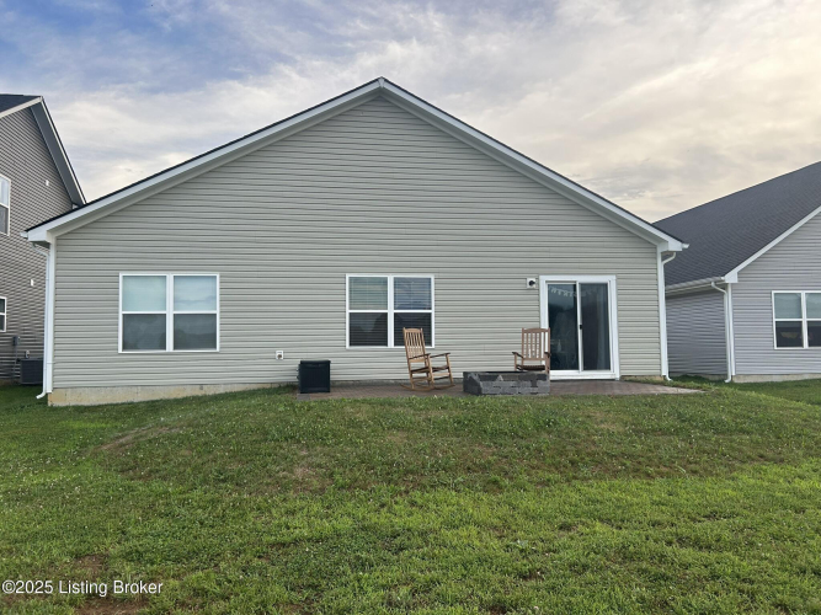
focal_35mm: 26
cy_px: 308
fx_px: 617
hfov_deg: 67.3
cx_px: 410
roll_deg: +0.9
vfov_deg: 53.0
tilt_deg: +3.2
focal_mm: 5.7
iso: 50
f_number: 1.5
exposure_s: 1/561
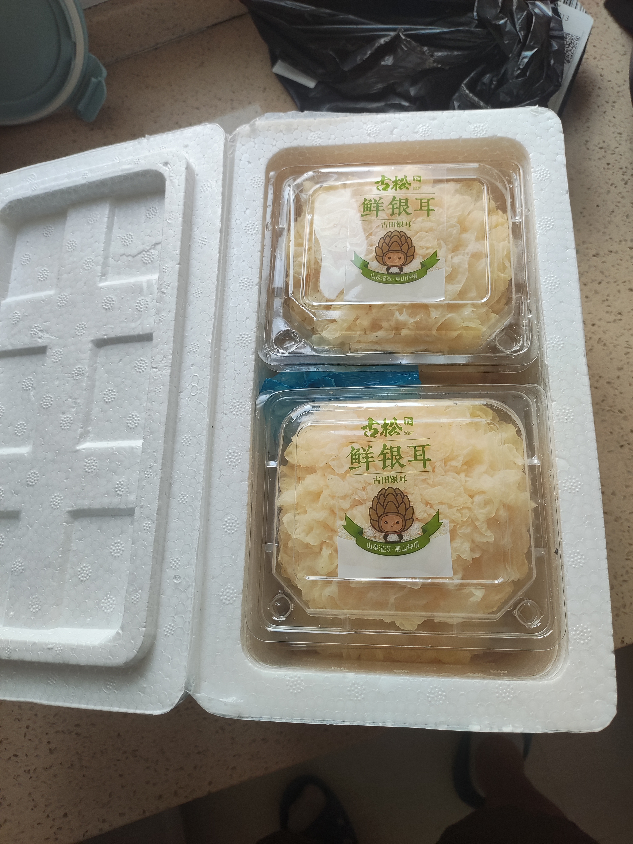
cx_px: 316
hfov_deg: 54.9
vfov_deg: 69.4
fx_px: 610
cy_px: 422
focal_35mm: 25
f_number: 1.79
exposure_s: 1/100
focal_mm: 4.71
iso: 125
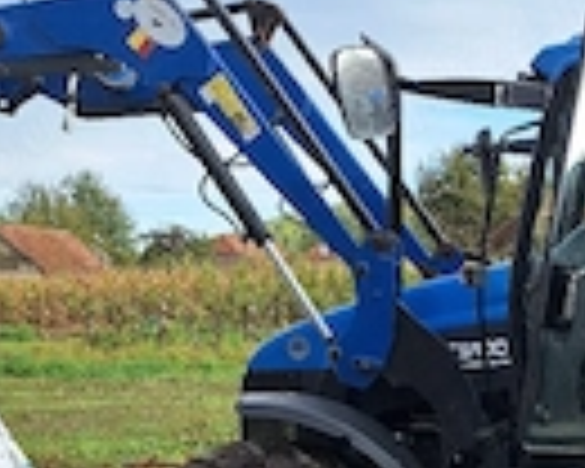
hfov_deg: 26.3
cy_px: 477
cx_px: 562
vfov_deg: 21.3
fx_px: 1195
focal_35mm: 69
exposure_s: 1/1667
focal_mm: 5.54
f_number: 1.8
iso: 40
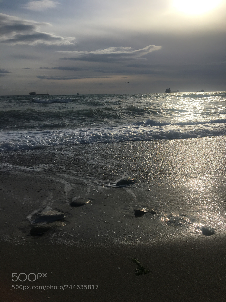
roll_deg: +1.4
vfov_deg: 61.7
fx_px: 252
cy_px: 151
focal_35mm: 29
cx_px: 113
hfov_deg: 48.2
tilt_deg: -12.5
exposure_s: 1/5917
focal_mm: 4.15
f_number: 2.2
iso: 25
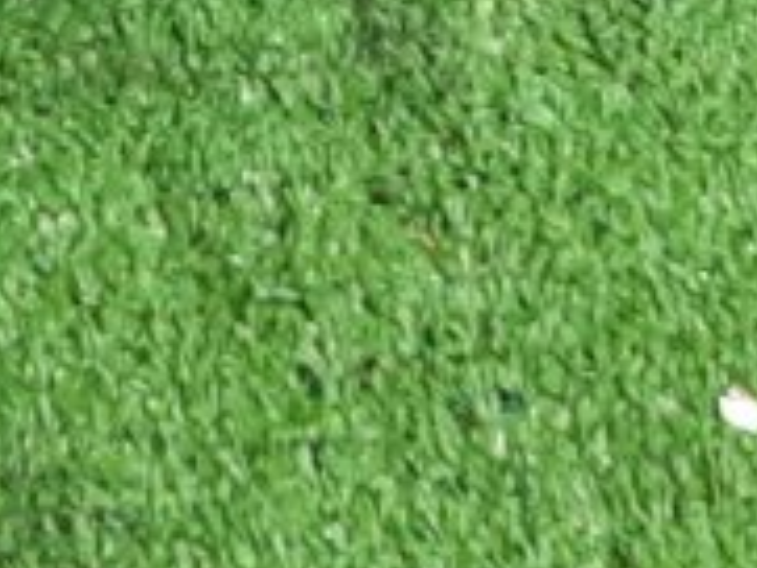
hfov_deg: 9.7
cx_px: -230
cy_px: -1499
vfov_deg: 6.4
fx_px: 4355
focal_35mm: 199
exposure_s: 1/50
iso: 253
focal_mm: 4.6
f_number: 2
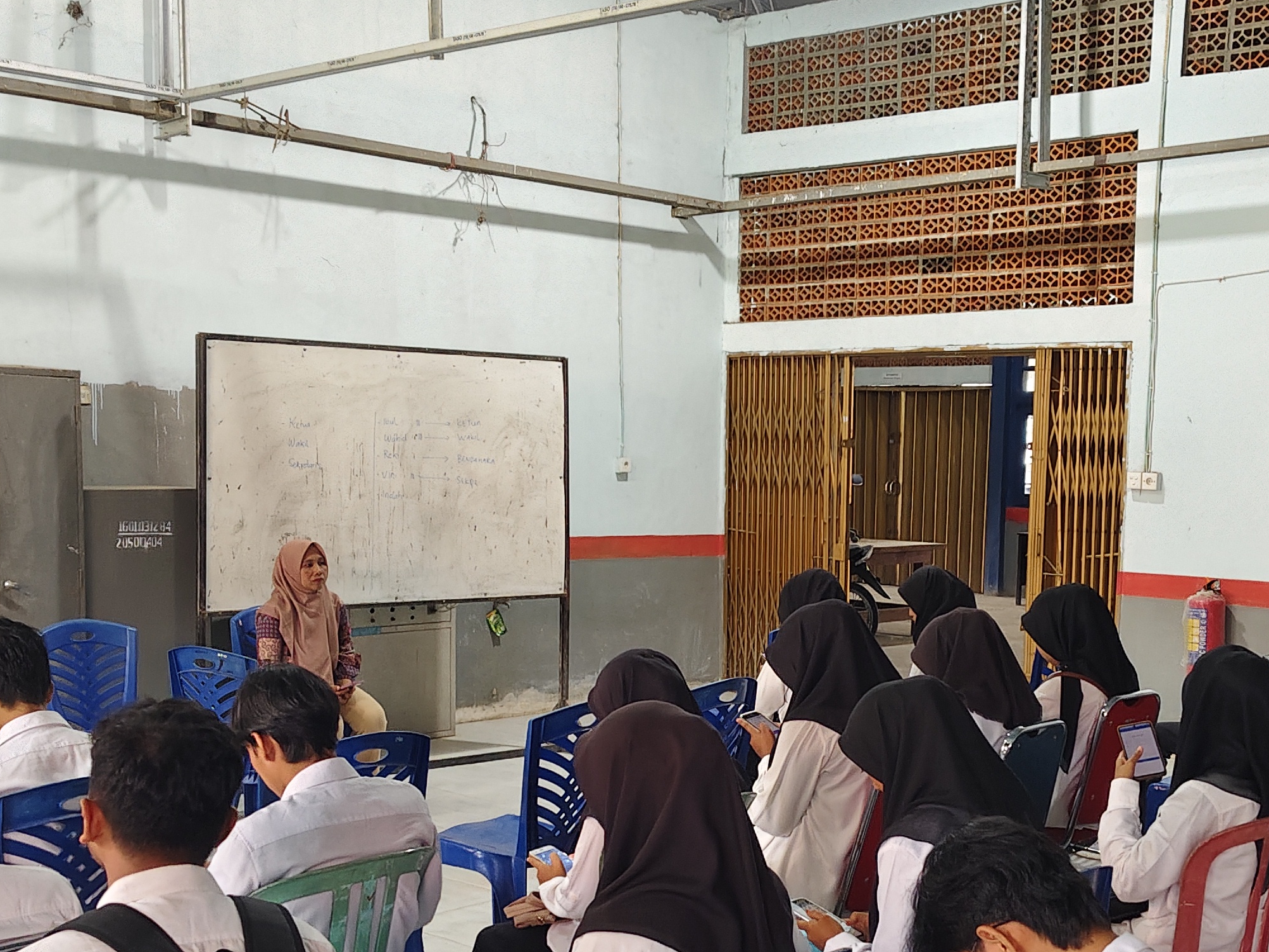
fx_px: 1723
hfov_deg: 40.4
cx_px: 705
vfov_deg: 30.8
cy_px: 584
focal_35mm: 47
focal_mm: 5.56
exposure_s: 1/50
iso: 805
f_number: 1.88
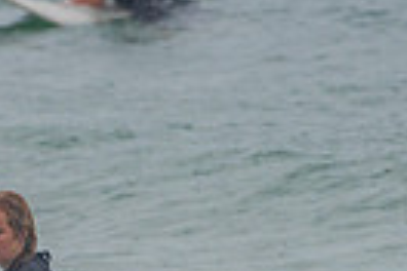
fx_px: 30150
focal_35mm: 2667
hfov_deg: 0.8
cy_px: 404
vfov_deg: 0.5
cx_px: -109
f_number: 5.6
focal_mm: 500
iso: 220
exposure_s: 1/320
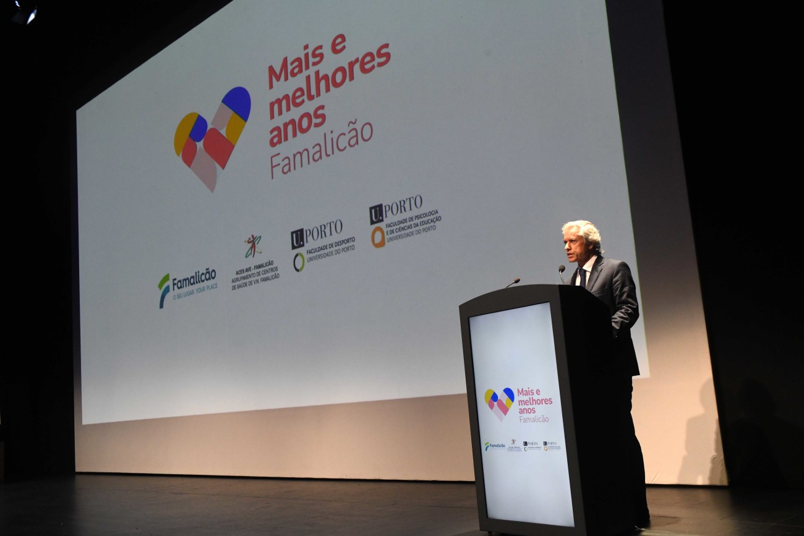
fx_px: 782
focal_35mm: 35
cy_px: 268
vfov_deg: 37.9
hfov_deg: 54.4
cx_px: 402
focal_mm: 35
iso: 4000
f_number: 8
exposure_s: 1/160
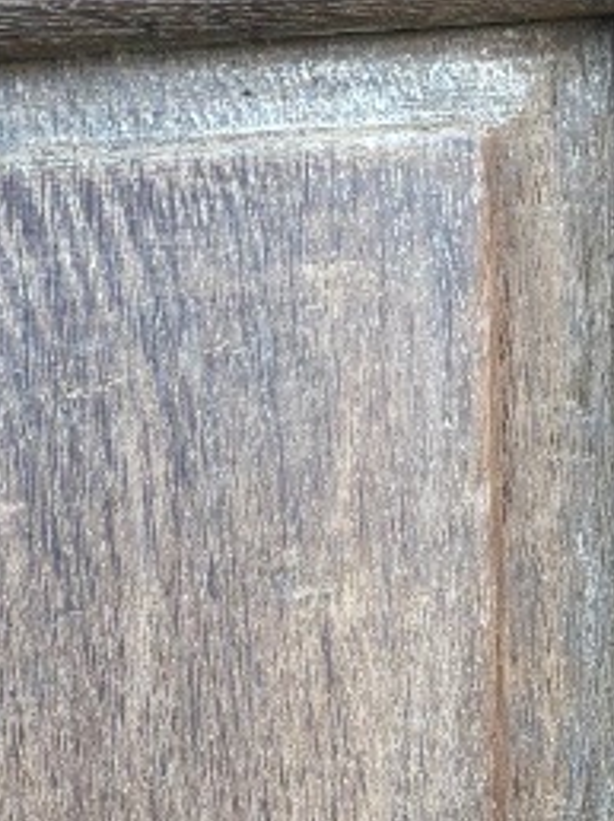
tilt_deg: -21.3
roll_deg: +4.5
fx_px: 2866
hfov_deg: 12.1
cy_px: 1362
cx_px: 16
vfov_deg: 14.7
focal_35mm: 121
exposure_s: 1/121
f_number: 1.6
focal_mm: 5.96
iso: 40
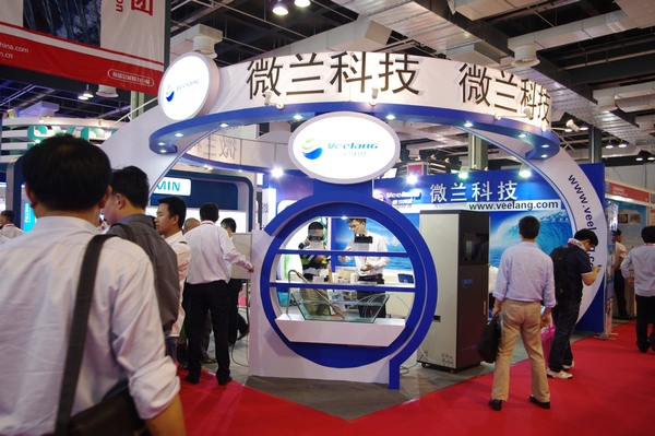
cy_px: 218
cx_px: 328
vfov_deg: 43.5
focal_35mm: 30
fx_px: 545
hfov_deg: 62.0
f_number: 4
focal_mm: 20
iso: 800
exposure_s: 1/50
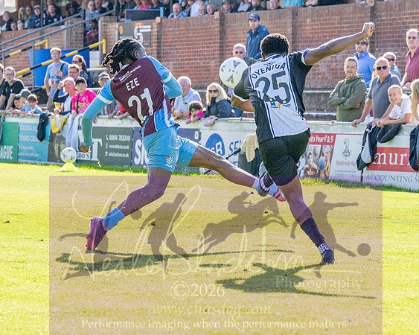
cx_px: 110
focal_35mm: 216
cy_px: 148
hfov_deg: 8.9
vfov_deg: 7.1
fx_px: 2681
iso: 400
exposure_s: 1/2500
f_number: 4
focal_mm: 86
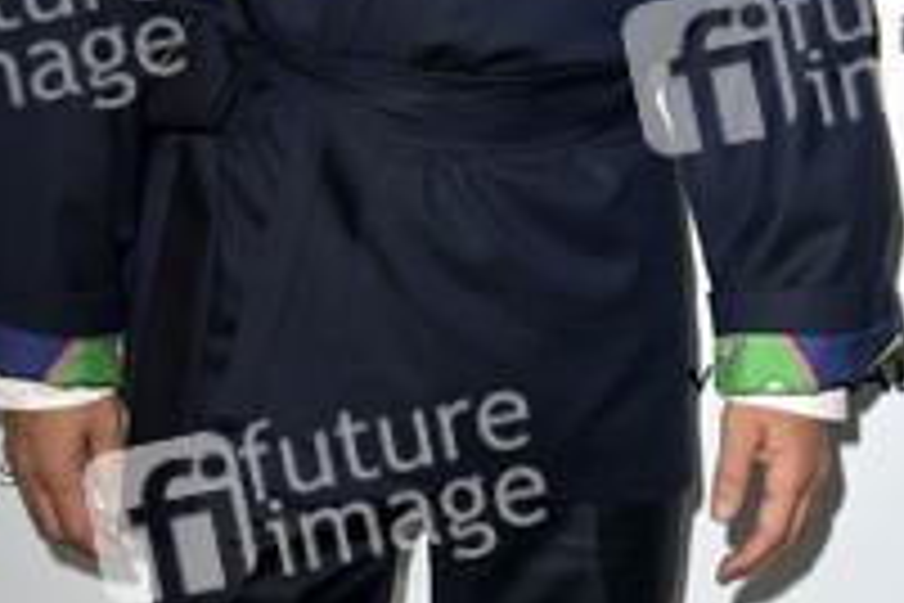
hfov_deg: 12.6
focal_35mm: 163
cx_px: 445
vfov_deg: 8.3
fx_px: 4093
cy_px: -176
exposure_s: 1/250
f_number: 5.6
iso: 640
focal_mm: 82
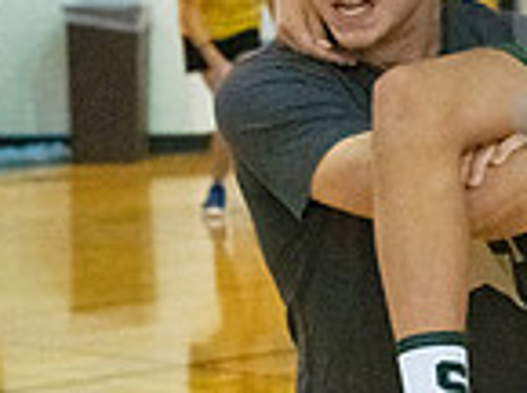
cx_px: 625
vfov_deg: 5.5
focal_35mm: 270
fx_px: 4100
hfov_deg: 7.3
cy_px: 49
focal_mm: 70
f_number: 4.5
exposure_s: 1/640
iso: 6400
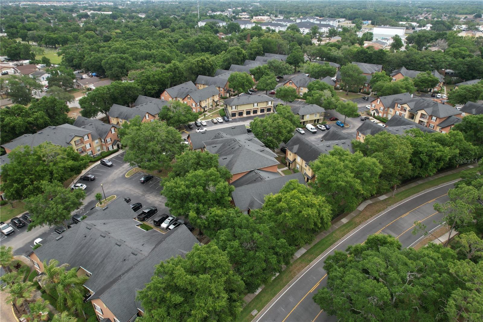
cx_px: 242
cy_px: 161
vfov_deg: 57.2
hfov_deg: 78.6
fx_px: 295
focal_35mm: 22
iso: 100
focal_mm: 8.38
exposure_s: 1/320
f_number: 2.8
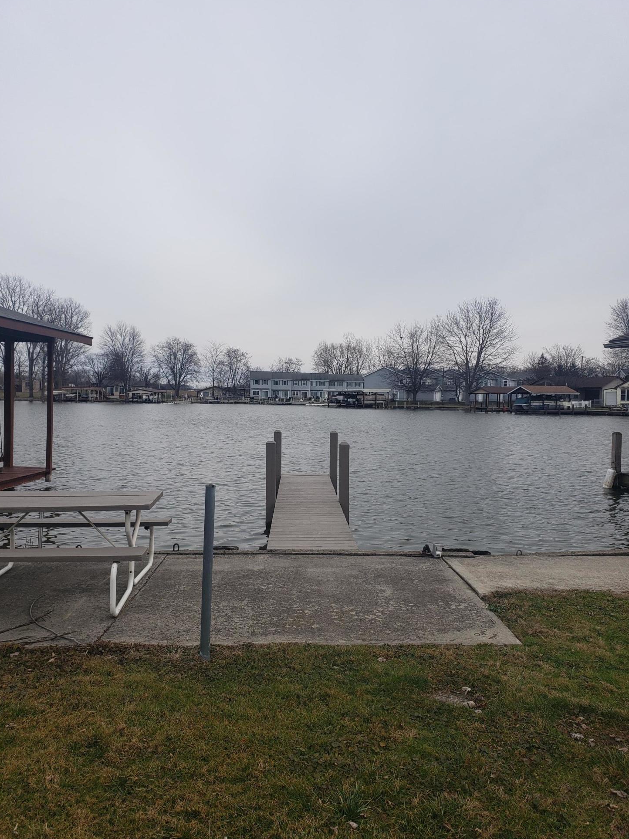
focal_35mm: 27
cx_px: 316
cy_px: 423
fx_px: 654
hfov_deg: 51.3
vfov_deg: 65.3
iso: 50
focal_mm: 4.3
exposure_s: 1/942
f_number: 2.4
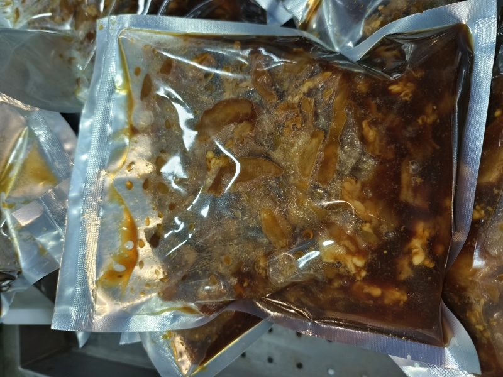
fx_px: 334
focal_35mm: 23
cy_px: 188
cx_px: 252
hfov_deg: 73.9
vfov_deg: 58.9
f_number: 1.75
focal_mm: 5.5
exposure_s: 1/100
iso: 230
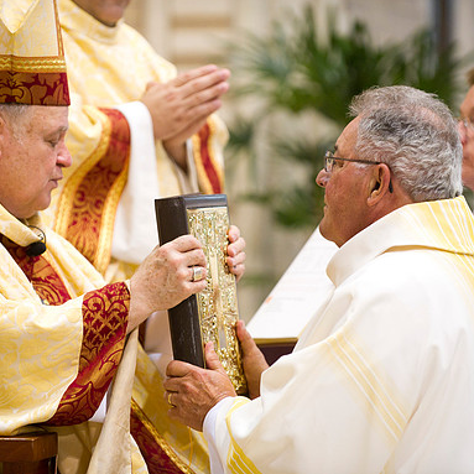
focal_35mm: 193
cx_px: 229
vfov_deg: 9.1
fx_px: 2990
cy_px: 236
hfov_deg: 9.1
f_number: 2.8
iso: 2000
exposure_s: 1/100
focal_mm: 150
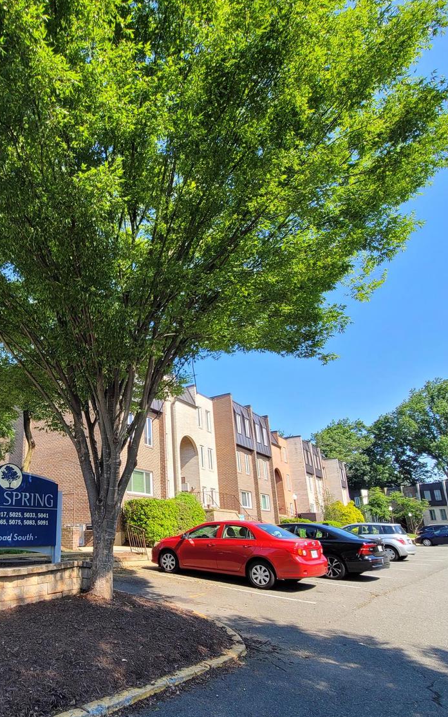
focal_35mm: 19
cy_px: 423
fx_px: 371
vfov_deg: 87.1
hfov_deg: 58.4
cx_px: 104
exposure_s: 1/616
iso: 64
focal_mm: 2.2
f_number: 2.2
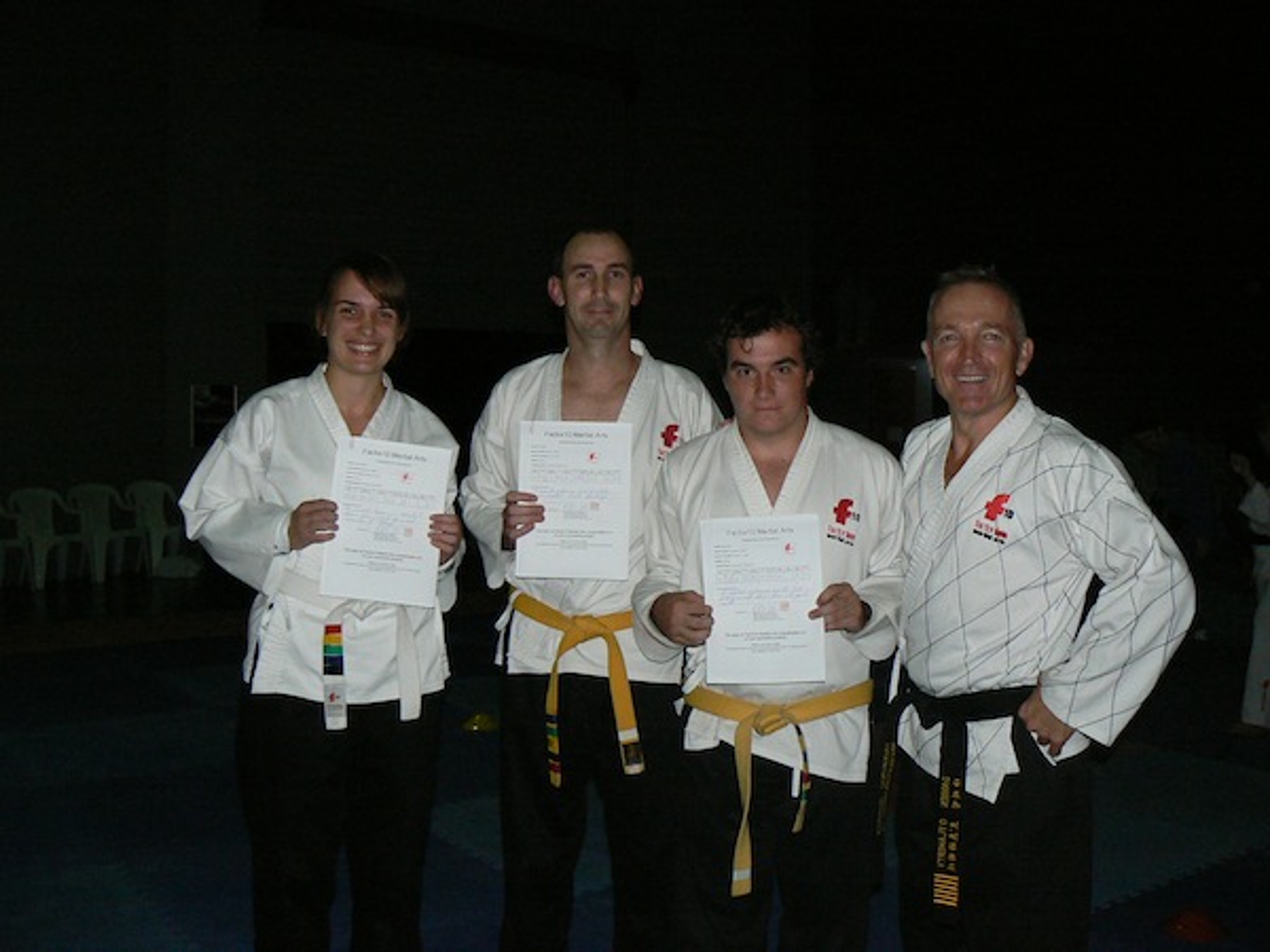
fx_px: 1321
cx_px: 635
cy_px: 476
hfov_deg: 51.4
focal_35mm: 36
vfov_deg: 39.7
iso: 200
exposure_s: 1/250
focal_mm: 6
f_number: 2.8
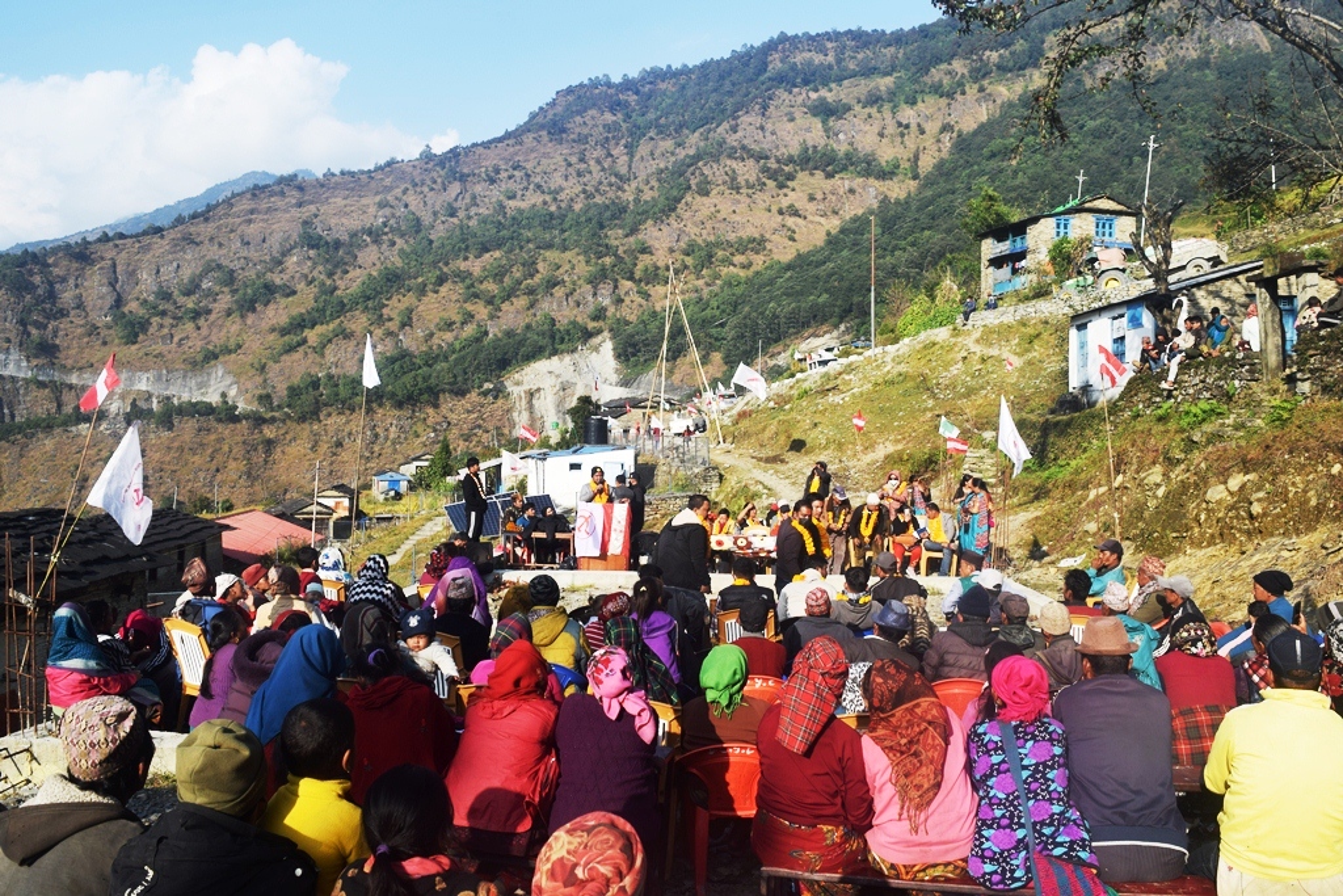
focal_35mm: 30
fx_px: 1119
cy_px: 448
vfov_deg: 43.6
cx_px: 672
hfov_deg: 61.9
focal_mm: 20
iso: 200
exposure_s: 1/320
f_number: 9
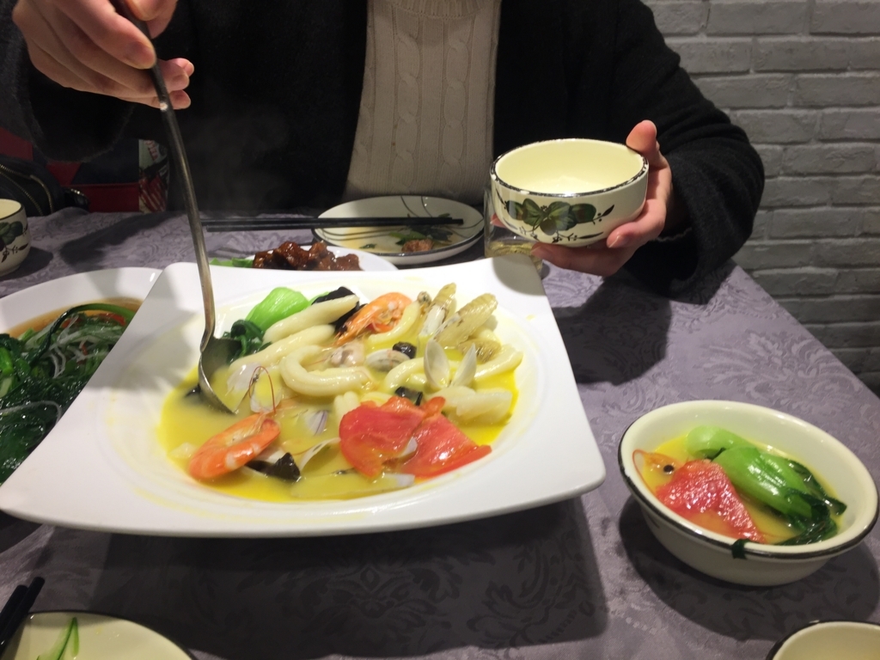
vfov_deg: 48.2
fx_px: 737
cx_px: 440
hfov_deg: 61.7
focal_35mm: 29
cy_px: 330
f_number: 2.2
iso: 32
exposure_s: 1/50
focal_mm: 4.15
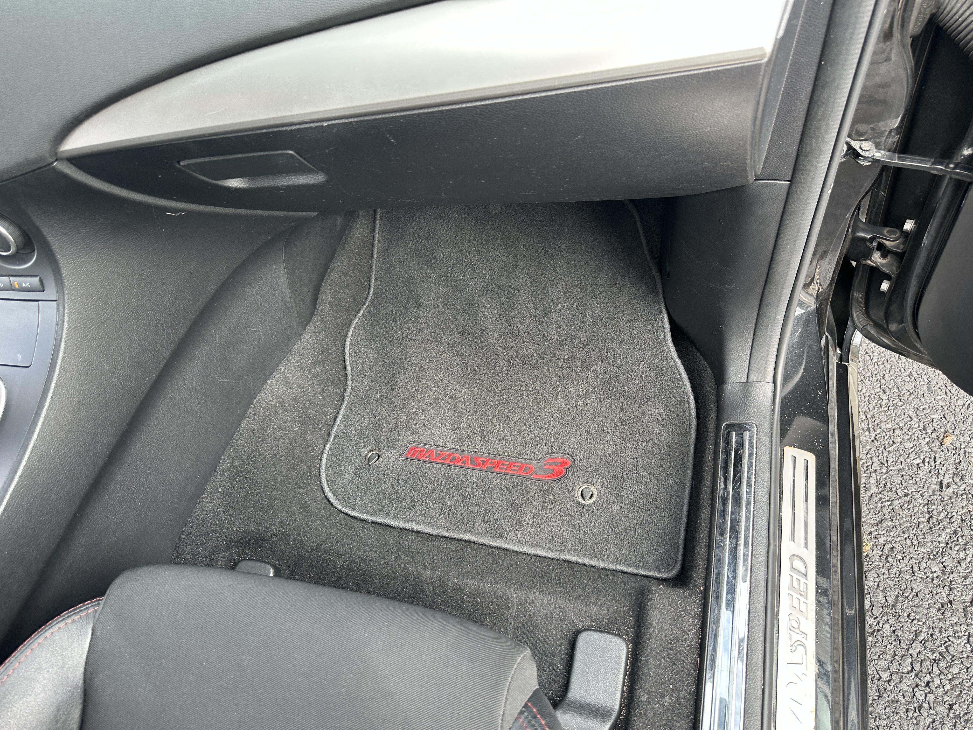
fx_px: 675
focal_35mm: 24
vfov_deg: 56.8
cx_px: 486
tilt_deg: -54.0
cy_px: 365
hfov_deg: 71.6
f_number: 1.78
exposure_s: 1/121
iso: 100
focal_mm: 6.86
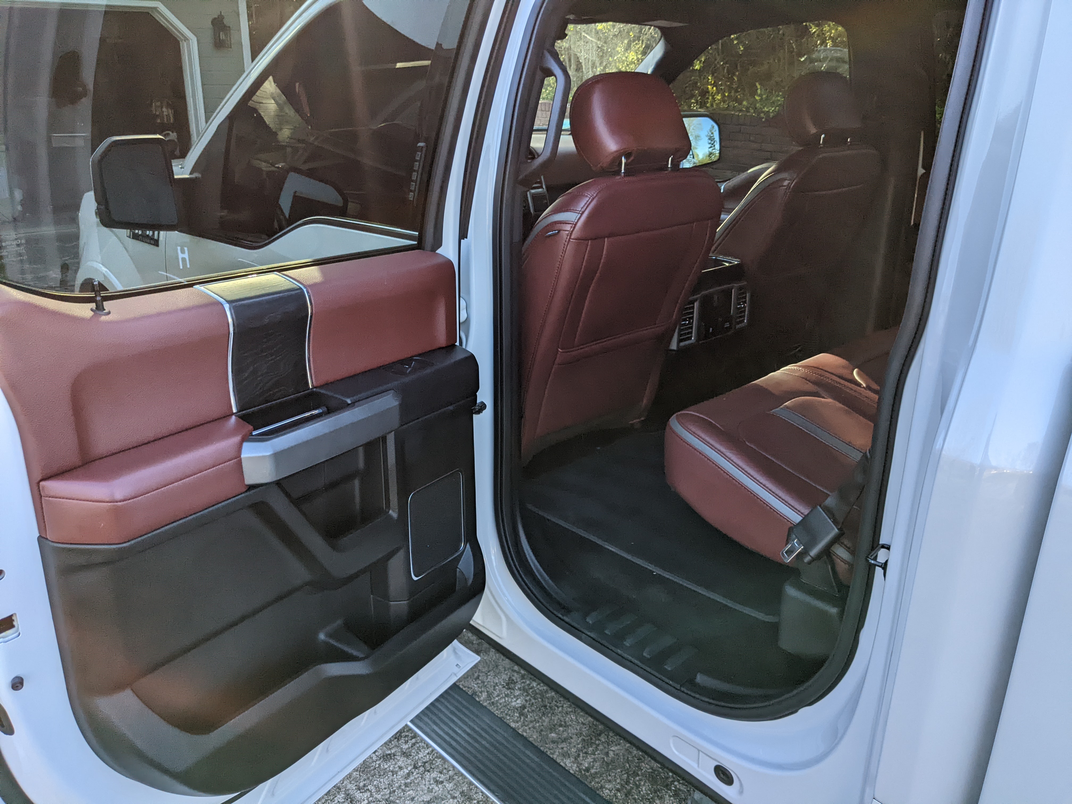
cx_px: 536
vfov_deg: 51.4
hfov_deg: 65.3
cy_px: 402
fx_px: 836
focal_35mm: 27
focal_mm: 4.38
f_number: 1.73
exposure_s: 1/316
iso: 43
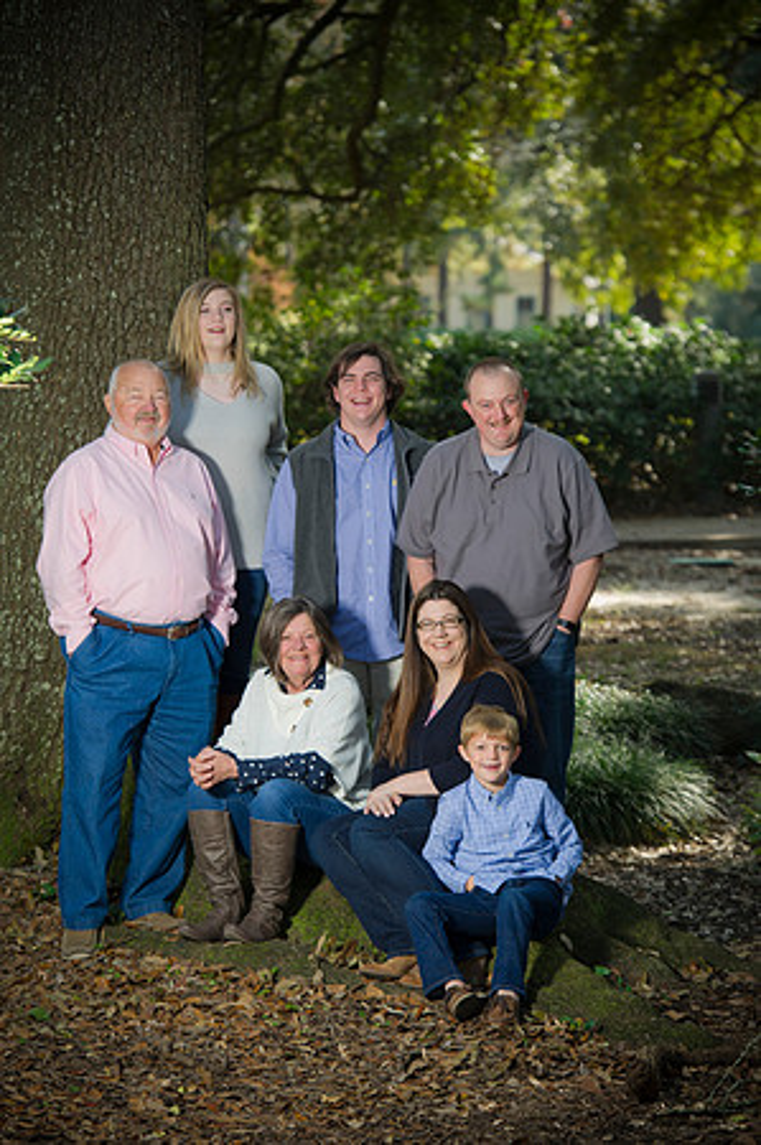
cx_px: 380
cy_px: 572
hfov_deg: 10.1
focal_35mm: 135
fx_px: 4290
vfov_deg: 15.2
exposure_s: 1/125
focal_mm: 135
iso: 160
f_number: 4.5
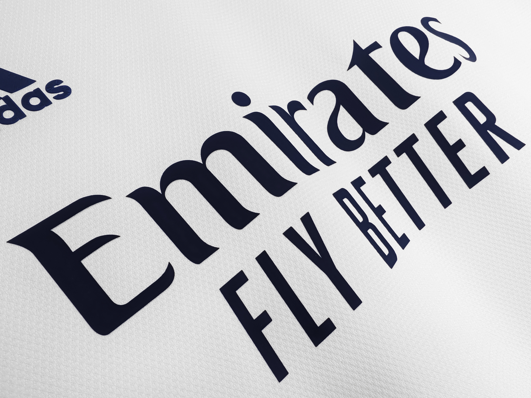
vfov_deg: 58.9
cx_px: 266
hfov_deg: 73.9
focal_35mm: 23
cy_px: 199
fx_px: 353
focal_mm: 2.59
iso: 193
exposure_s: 1/100
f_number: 2.2
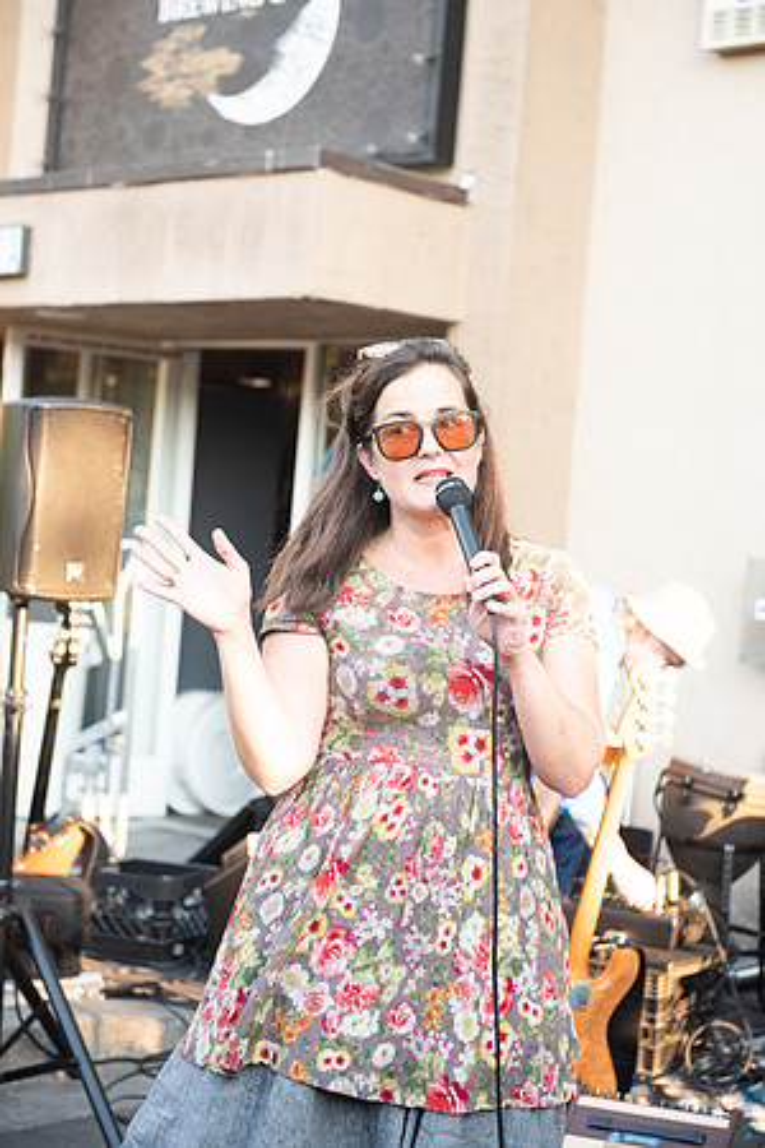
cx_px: 382
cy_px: 574
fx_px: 2231
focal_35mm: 70
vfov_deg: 28.8
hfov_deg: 19.5
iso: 400
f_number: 3.5
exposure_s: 1/250
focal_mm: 70
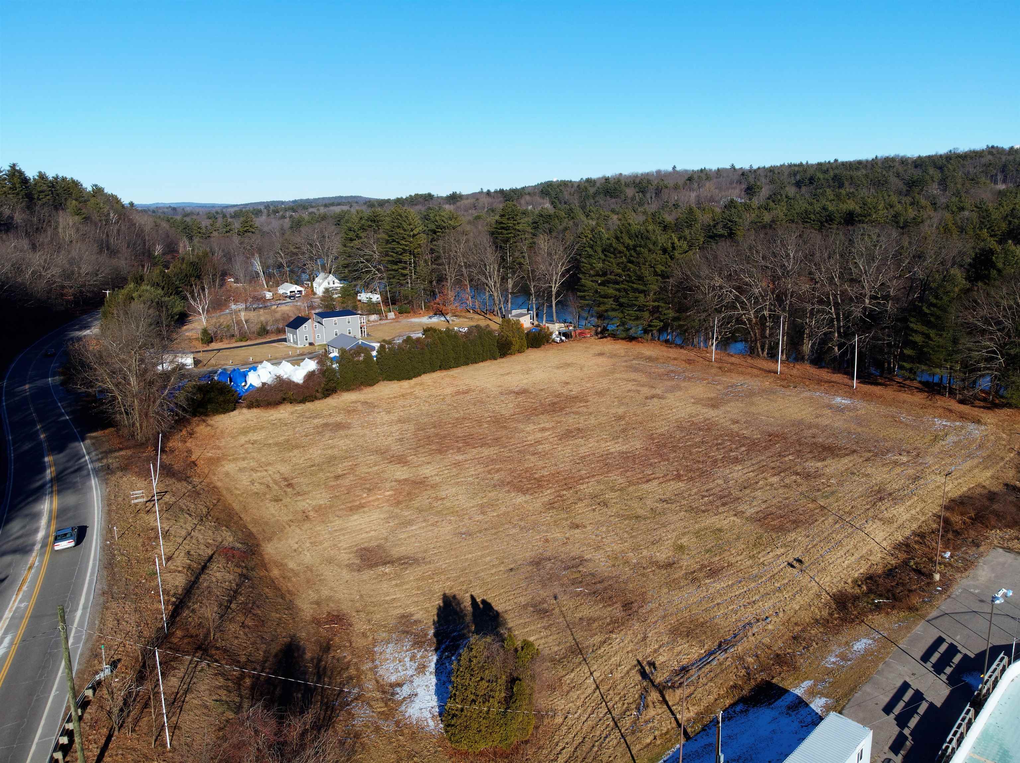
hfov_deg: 71.6
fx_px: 707
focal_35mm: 24
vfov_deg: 56.8
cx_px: 510
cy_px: 382
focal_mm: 4.5
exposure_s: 1/640
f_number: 2.8
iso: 100
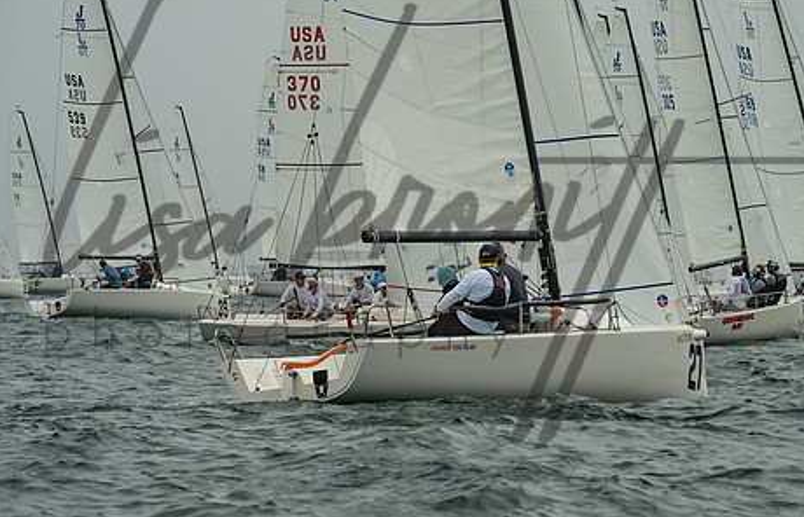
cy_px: 218
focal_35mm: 226
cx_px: 453
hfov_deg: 9.2
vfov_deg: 5.9
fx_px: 4994
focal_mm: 165
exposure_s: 1/3200
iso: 800
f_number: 9
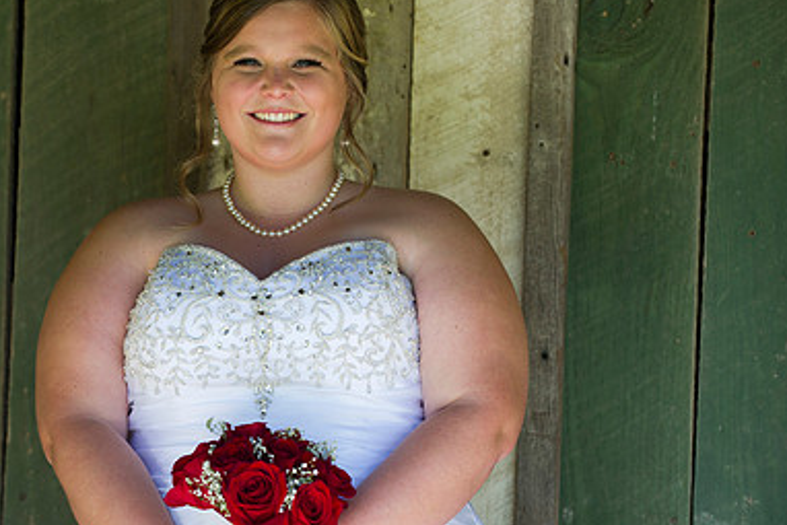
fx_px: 3980
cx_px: 229
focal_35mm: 182
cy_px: 286
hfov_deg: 11.3
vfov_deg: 7.6
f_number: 3.2
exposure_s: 1/160
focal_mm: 120
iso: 200
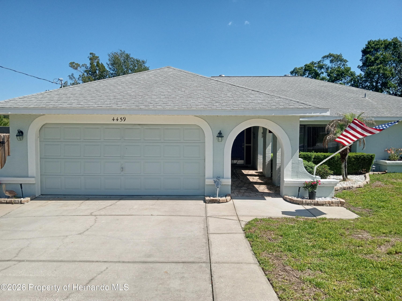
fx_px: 325
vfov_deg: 49.7
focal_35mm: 28
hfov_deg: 63.4
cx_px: 201
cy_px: 150
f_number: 2.2
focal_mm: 3.71
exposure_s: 1/1637
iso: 107
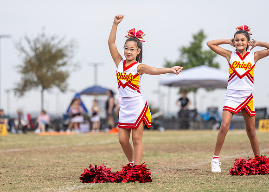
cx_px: 134
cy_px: 89
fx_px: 1573
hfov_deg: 9.8
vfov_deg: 7.0
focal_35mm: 206
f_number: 2.8
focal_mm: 150
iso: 160
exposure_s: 1/1600
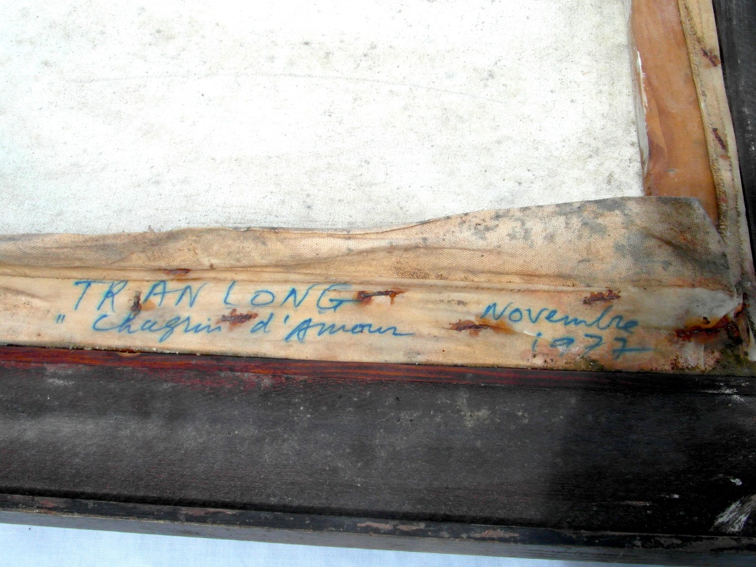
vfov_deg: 44.2
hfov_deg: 56.8
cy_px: 284
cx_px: 378
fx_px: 699
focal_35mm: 32
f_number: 5.8
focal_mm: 5.3
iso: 80
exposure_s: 1/350
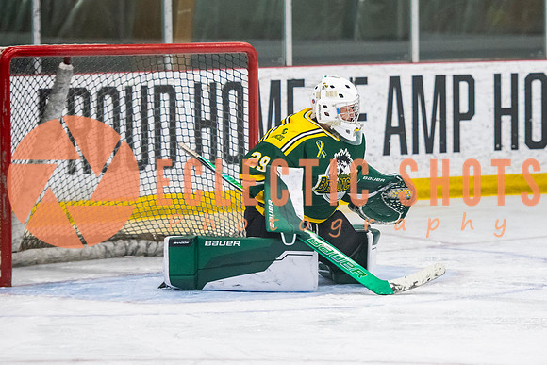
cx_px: 329
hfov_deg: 8.9
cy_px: 160
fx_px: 3497
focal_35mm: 230
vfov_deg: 6.0
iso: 3200
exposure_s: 1/640
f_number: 3.2
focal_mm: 135
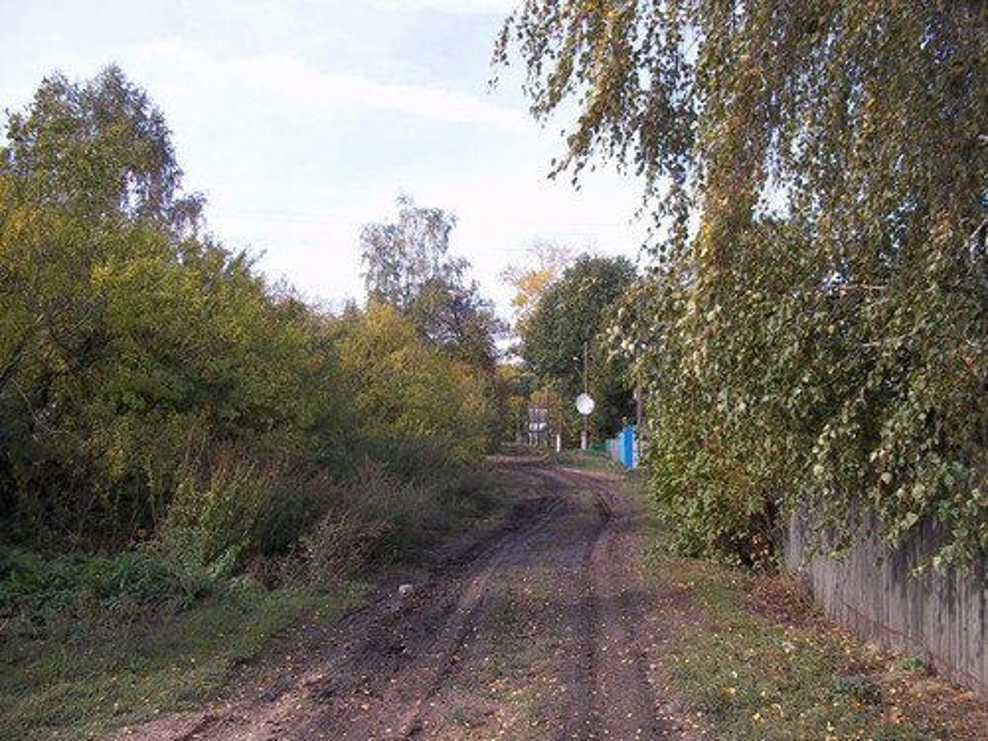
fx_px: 1028
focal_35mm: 36
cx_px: 494
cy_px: 370
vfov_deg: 39.7
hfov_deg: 51.4
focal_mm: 6.5
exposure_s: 1/500
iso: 80
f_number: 3.1
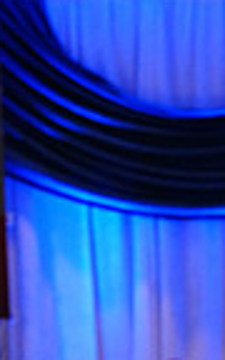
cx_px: 469
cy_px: 610
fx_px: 4621
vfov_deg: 4.4
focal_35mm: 471
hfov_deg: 2.8
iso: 2500
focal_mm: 115
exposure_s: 1/500
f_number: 2.8
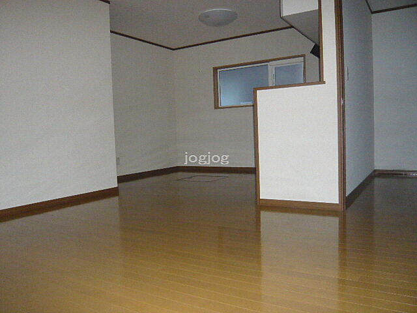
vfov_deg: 49.7
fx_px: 337
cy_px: 156
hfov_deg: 63.4
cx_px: 208
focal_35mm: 28
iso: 500
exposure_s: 1/30
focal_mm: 4.6
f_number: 2.8
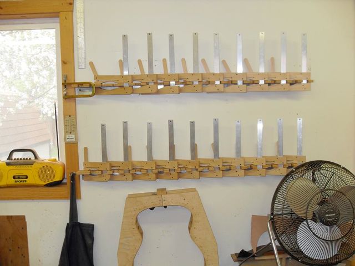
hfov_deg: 52.6
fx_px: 359
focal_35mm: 35
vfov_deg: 40.7
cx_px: 178
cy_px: 133
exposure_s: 1/45
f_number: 2.8
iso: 100
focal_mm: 6.3
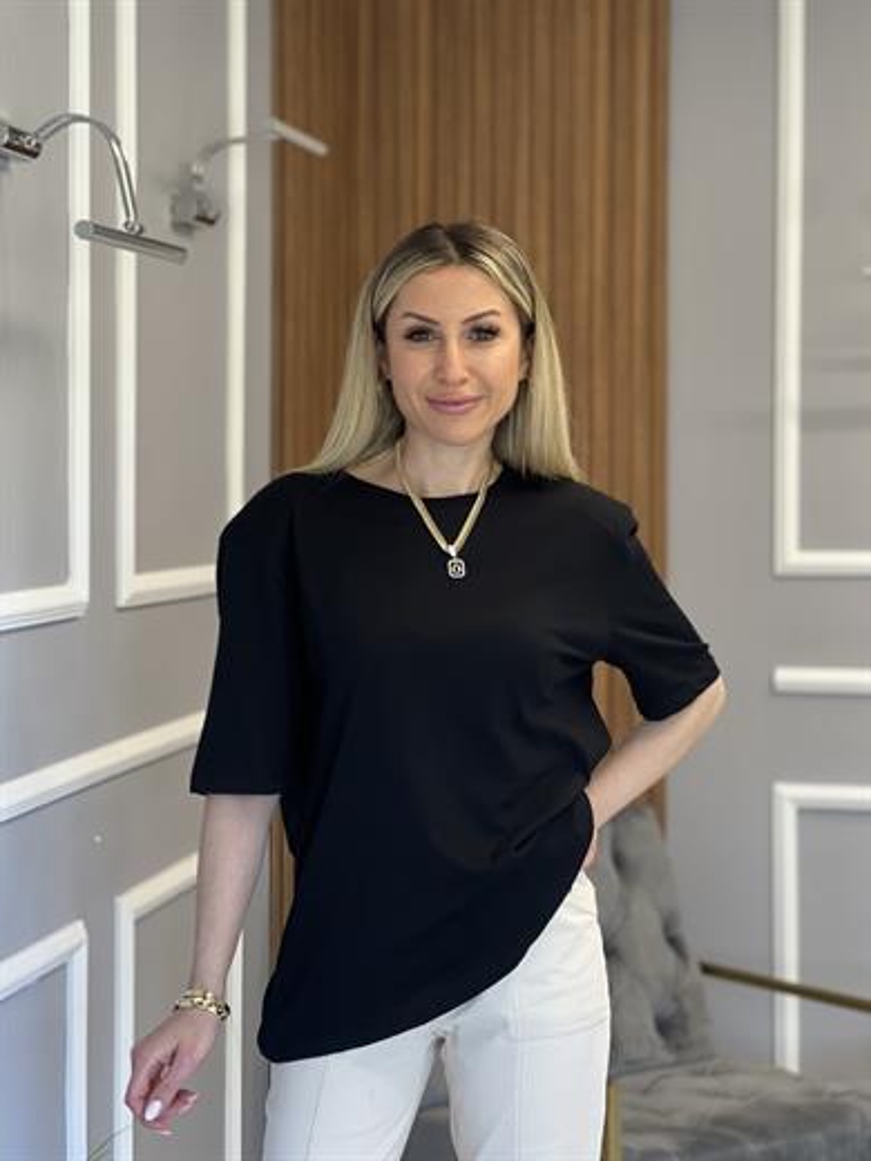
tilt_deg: -1.1
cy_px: 580
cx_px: 436
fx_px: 2583
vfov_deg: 25.3
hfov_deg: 19.1
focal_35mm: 77
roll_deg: -0.5
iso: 160
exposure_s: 1/33
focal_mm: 9
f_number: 2.8
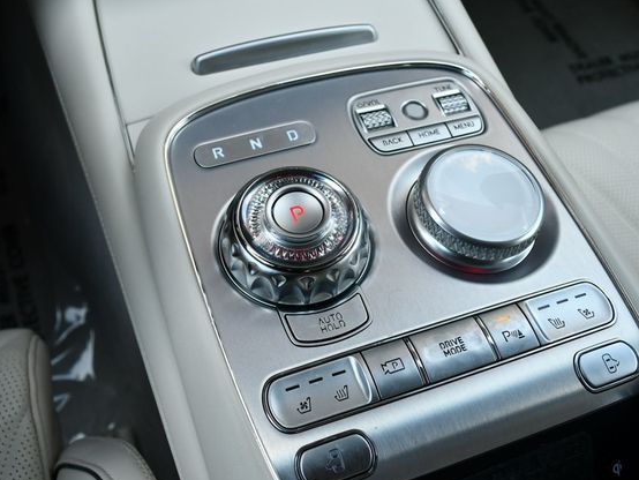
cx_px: 325
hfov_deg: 46.8
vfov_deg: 36.0
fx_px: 739
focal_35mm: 40
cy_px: 245
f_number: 4
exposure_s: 1/250
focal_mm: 18
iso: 400
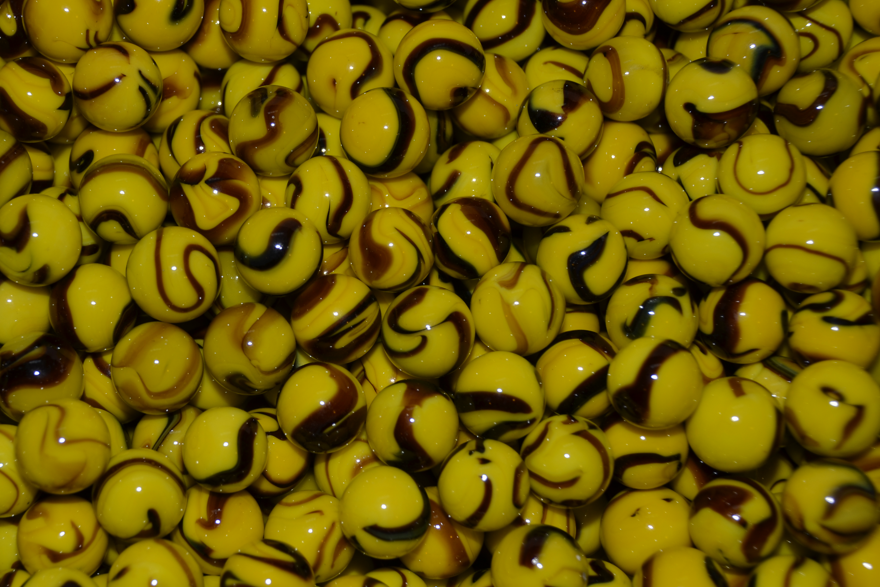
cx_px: 302
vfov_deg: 15.9
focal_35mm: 86
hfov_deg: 23.6
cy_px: 307
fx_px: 2102
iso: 100
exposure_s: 1/60
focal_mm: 42
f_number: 4.8
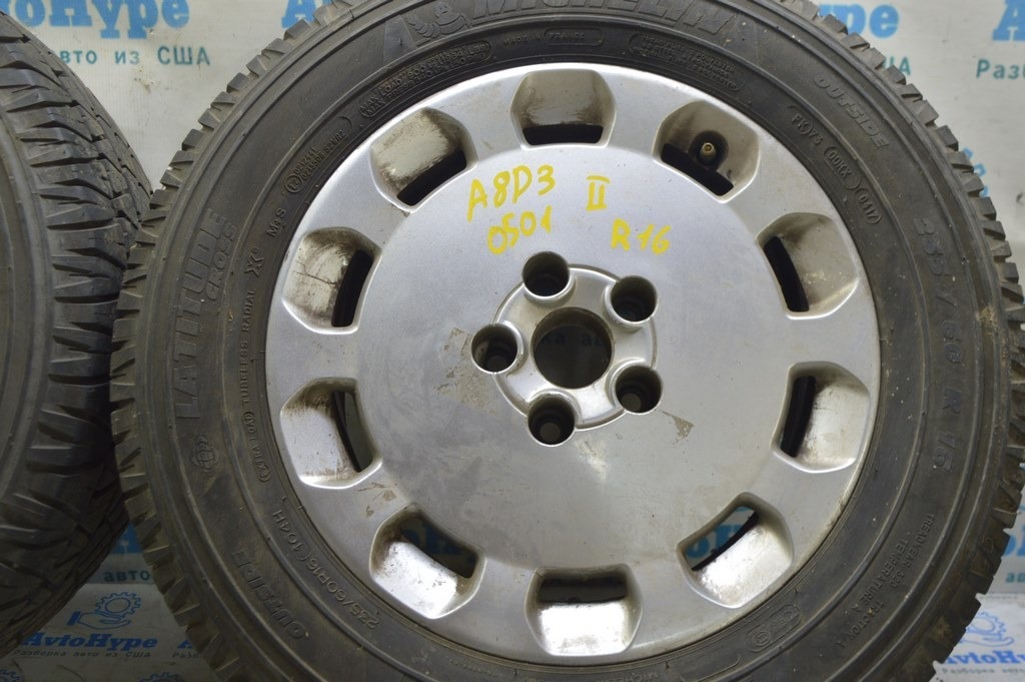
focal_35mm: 38
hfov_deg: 51.3
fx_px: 1067
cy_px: 341
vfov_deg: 35.4
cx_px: 512
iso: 400
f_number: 5.6
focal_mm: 25
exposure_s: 1/20
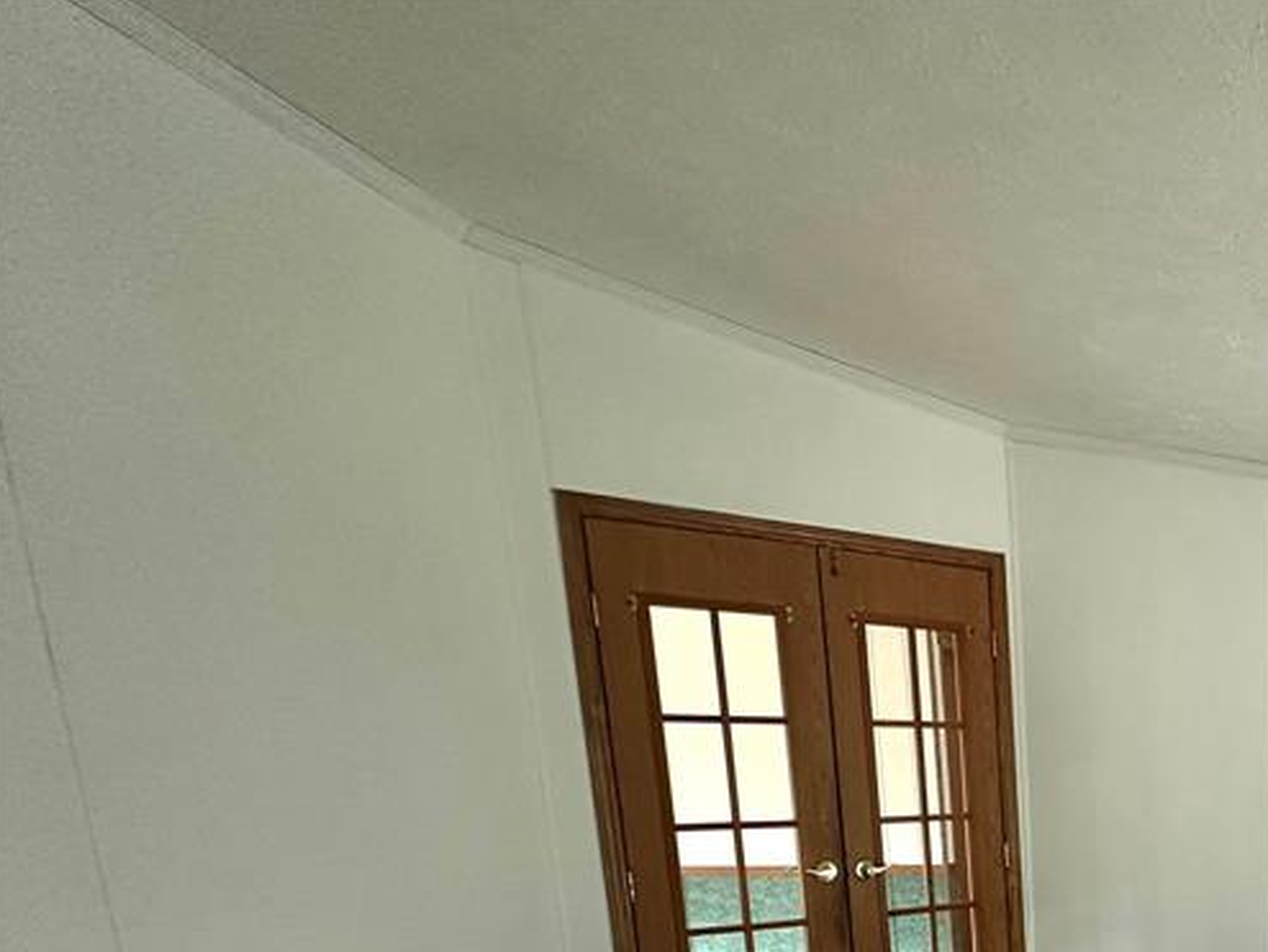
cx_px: 1301
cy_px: 973
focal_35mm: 29
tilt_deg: -10.3
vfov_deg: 41.4
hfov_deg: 49.0
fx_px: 1063
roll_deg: +0.2
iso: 200
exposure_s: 1/60
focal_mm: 2.22
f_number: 2.2
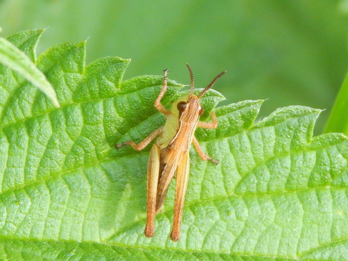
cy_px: 133
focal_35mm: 191
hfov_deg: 10.4
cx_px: 180
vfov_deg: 7.8
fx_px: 1920
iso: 400
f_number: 5.3
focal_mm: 32.8
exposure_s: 1/200
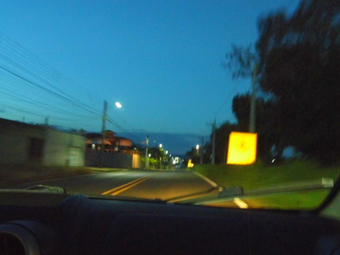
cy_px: 128
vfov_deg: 41.8
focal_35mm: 34
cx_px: 170
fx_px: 334
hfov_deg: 54.0
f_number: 3.3
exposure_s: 1/8
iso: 800
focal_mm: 6.1
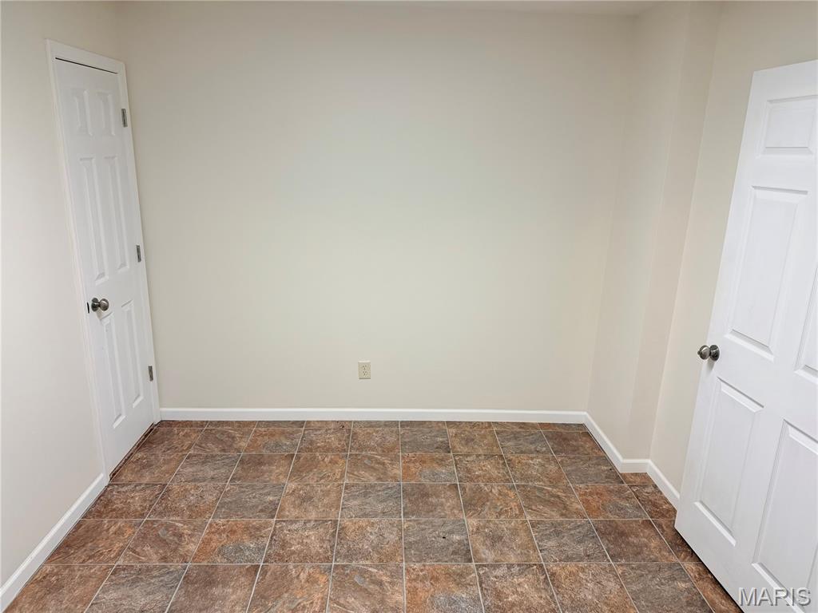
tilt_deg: -15.8
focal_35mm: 24
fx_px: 567
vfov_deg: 56.8
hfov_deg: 71.6
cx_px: 409
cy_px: 306
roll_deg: -2.0
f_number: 1.78
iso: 160
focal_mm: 6.76
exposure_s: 1/60
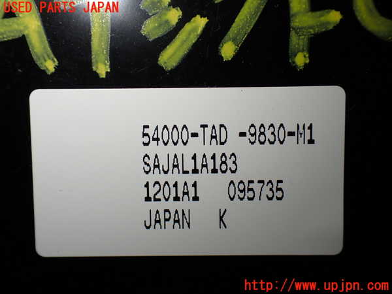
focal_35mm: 41
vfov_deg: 35.1
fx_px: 464
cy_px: 147
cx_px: 196
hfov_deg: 45.8
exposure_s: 1/160
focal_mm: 7.31
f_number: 2.8
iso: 125
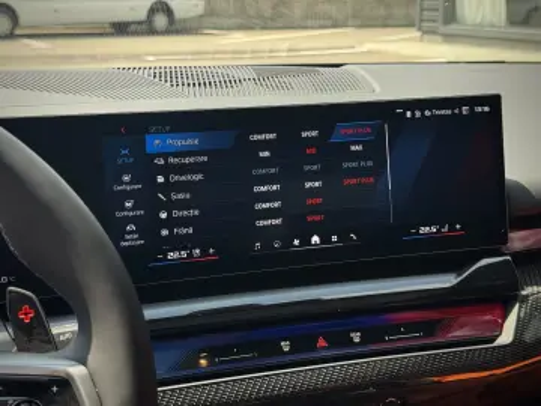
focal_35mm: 48
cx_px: 270
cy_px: 203
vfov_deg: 30.3
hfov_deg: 39.7
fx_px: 750
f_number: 1.78
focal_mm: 6.76
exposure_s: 1/287
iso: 64
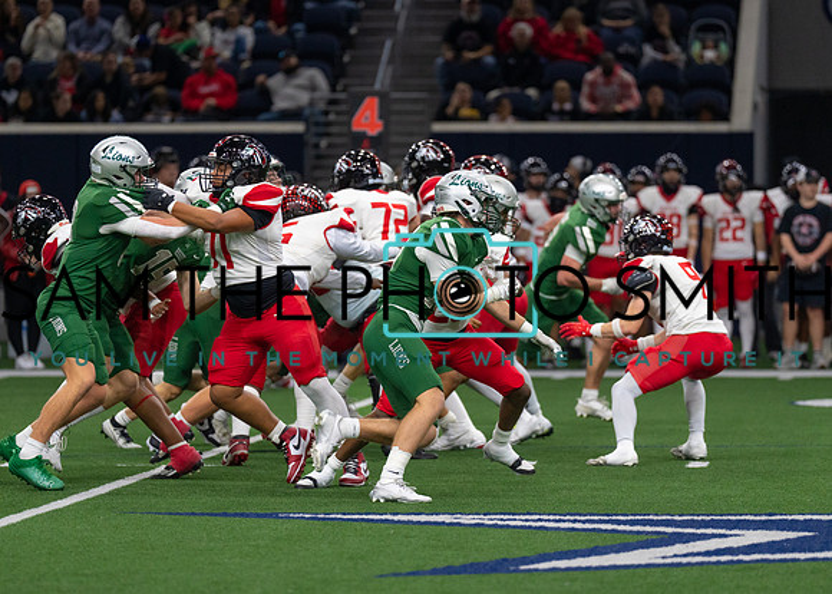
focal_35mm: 266
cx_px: 445
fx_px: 6291
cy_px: 288
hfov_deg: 7.6
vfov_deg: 5.4
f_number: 2.8
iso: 1600
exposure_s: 1/1250
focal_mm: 200
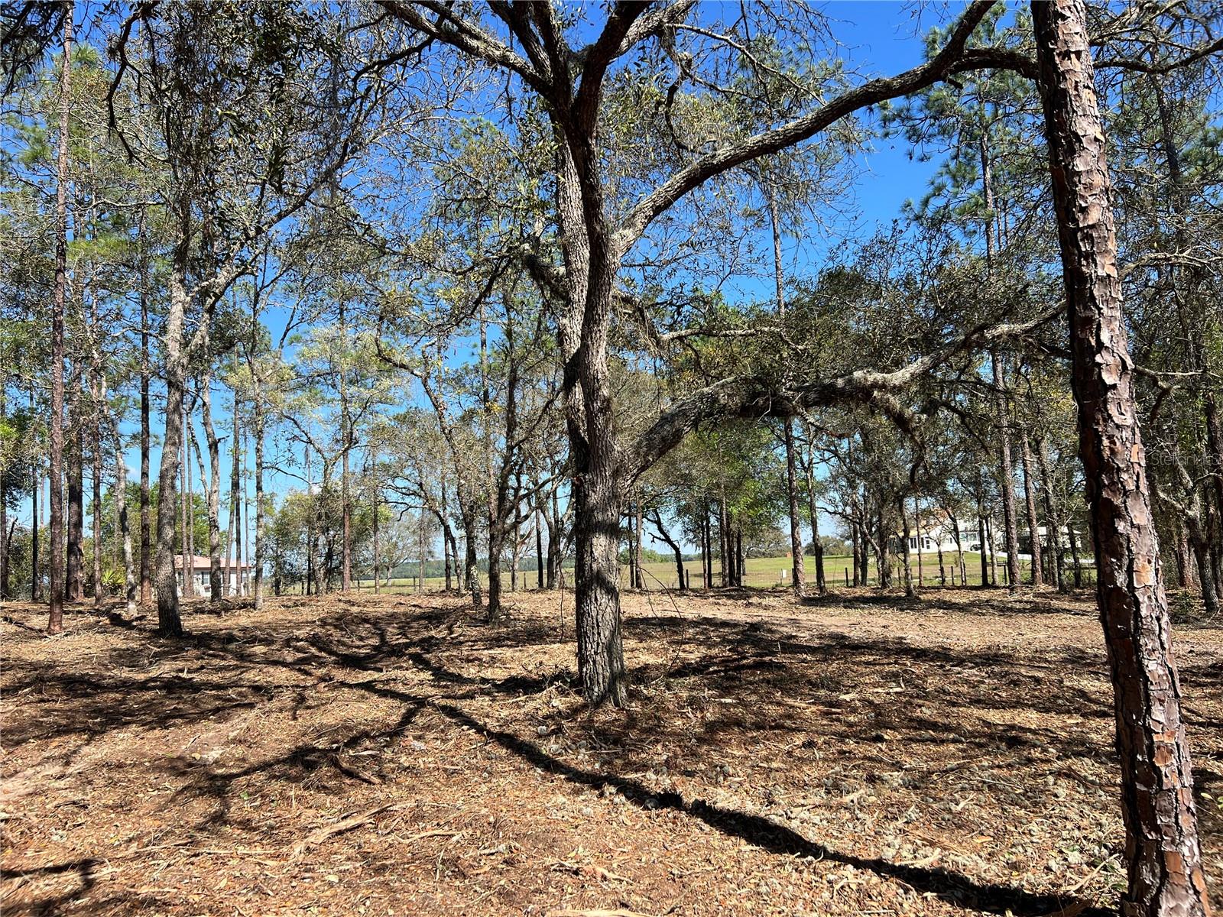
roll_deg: +2.5
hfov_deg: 67.3
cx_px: 612
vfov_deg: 53.1
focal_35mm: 26
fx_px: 919
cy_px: 458
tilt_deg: +4.8
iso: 50
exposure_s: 1/2513
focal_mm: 5.7
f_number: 1.5
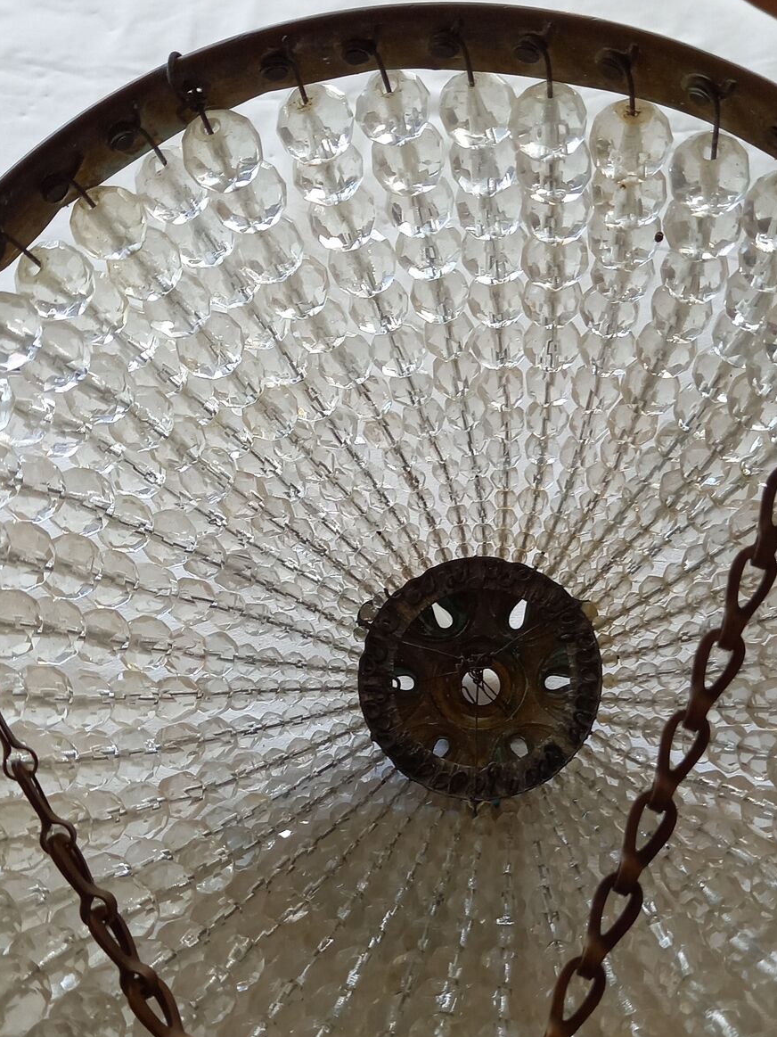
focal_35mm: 43
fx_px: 1287
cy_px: 641
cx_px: 452
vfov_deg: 43.5
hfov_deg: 33.5
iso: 125
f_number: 1.8
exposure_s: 1/50
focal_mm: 4.65
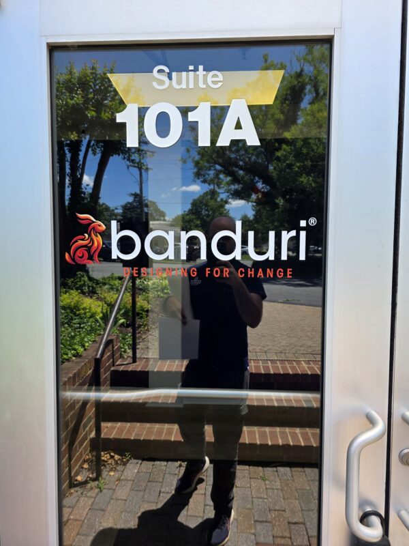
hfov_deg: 58.9
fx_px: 362
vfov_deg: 73.9
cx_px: 204
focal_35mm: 23
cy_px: 273
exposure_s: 1/151
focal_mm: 6.3
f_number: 1.7
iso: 12
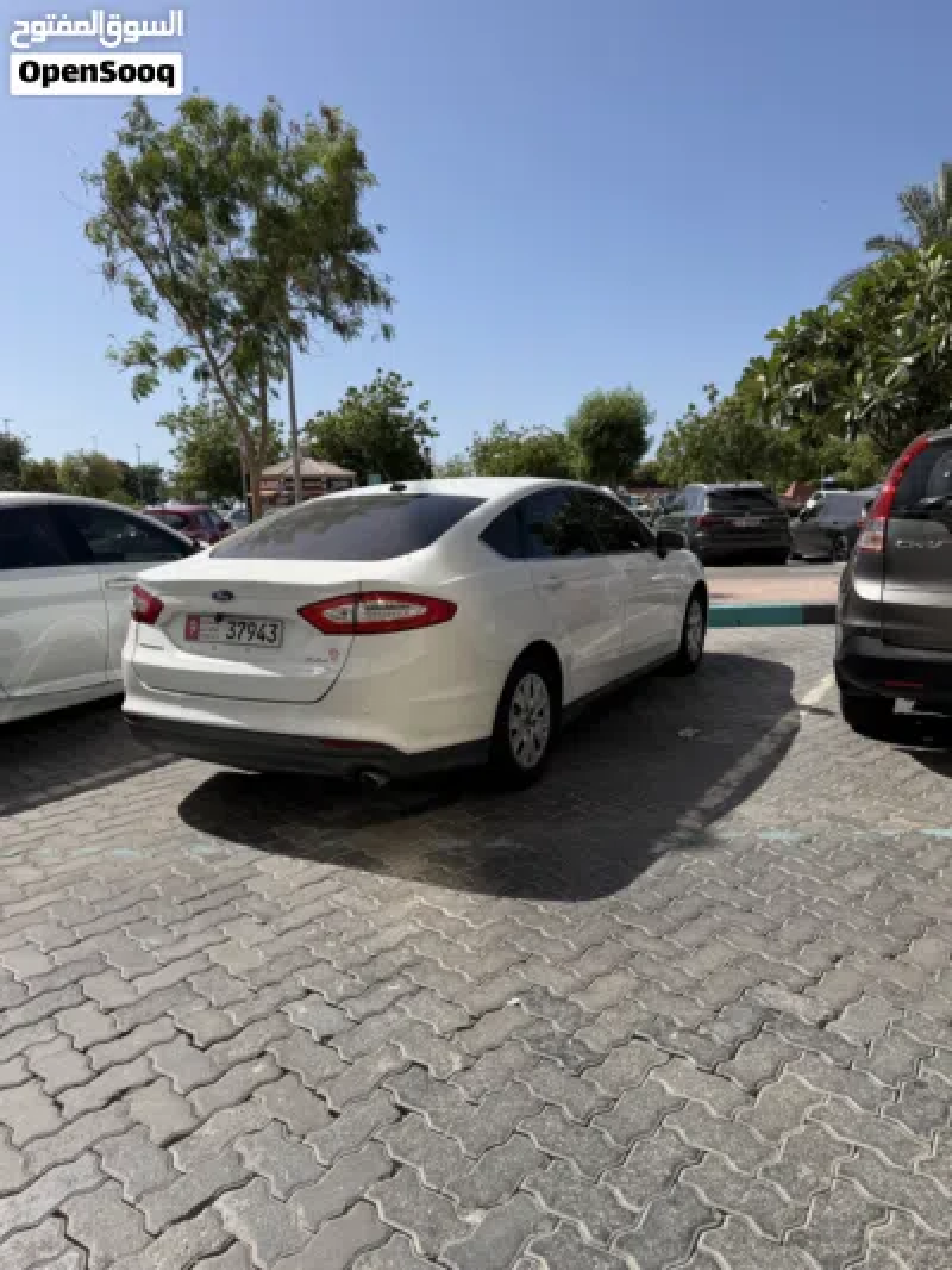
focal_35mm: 24
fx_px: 880
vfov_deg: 71.6
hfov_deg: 56.8
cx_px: 476
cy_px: 635
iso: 80
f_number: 1.78
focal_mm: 6.76
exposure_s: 1/6173
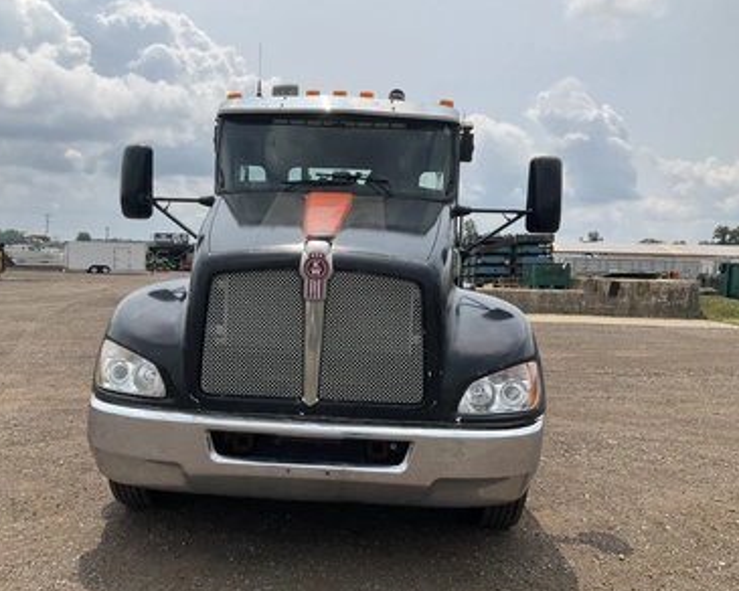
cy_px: 298
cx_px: 340
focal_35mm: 31
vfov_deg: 47.1
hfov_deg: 57.1
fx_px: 678
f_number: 1.8
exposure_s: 1/2959
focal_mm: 3
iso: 25
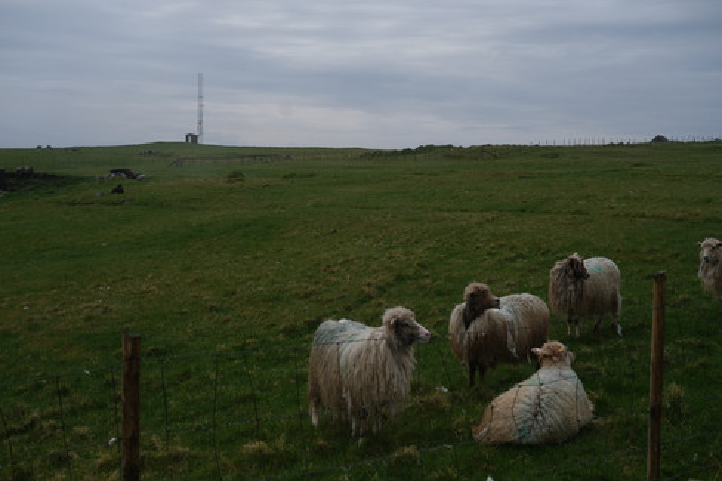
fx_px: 842
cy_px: 236
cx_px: 358
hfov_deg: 46.4
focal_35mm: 42
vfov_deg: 31.9
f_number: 5
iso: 160
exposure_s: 1/1000
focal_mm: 27
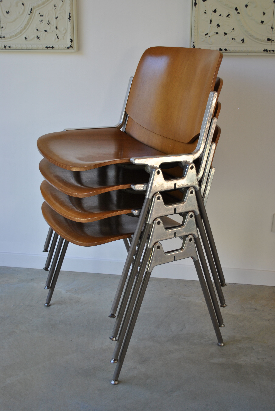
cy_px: 206
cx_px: 138
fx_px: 548
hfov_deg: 28.2
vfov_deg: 41.1
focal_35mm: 48
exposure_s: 1/100
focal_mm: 32
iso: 200
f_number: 4.8
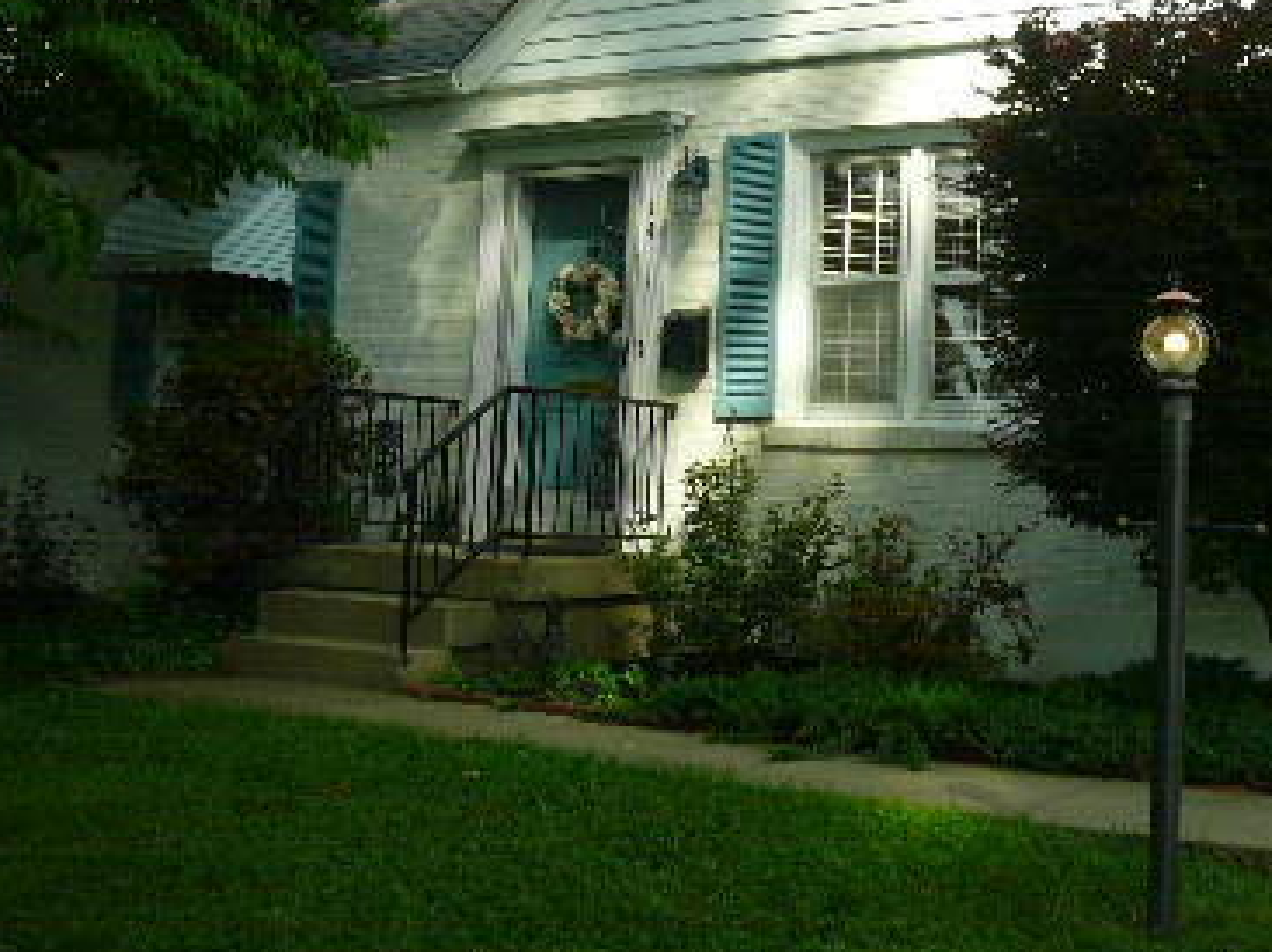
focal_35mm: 49
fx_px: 1799
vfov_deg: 29.2
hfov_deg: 38.7
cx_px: 796
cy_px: 254
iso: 100
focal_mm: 4.6
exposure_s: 1/800
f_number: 2.8
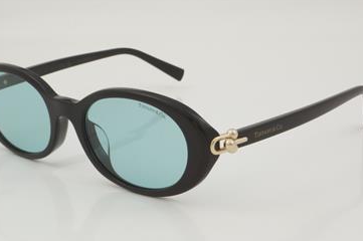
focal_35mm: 83
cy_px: 128
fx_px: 836
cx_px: 173
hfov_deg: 24.5
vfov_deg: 16.4
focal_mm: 50
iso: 100
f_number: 32
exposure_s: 1/3
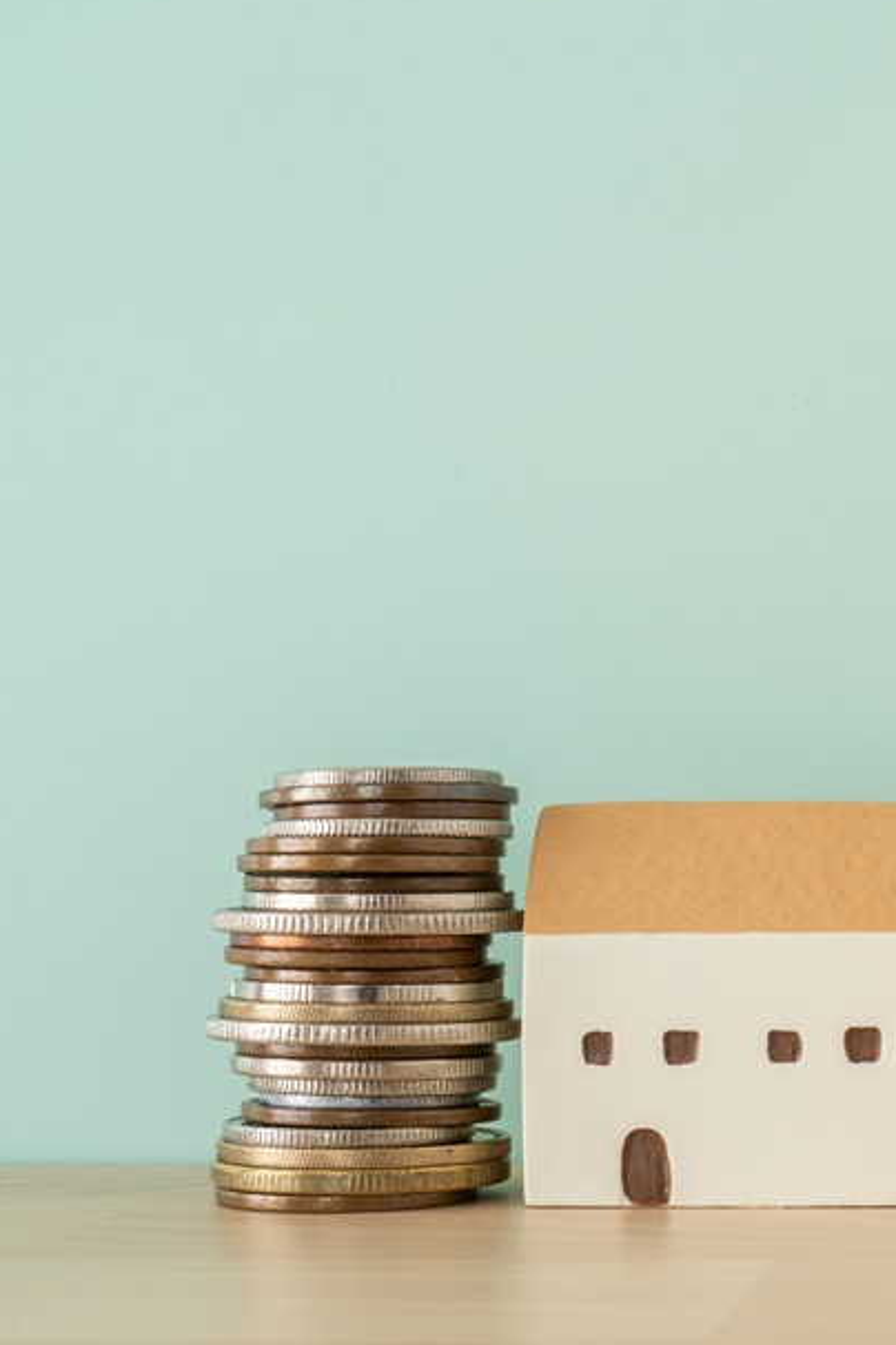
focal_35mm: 94
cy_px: 810
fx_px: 3509
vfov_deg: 21.7
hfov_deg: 13.9
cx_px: 1222
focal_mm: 50
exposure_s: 1/8
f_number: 16
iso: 100
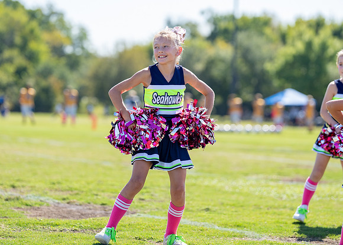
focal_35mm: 176
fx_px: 1714
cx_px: 169
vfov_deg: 8.2
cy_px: 97
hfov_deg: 11.4
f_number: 2.8
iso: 200
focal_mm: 134
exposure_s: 1/2000
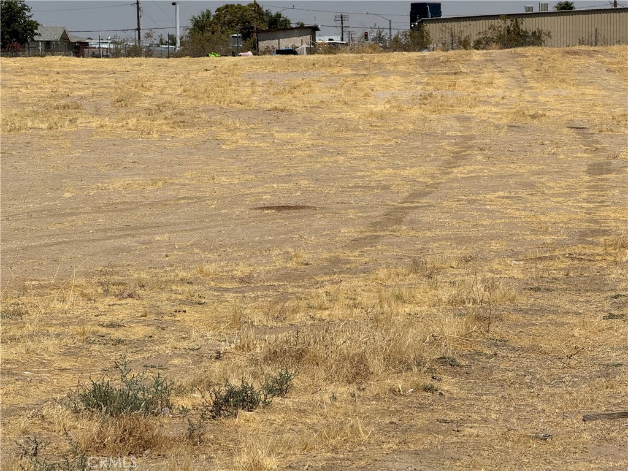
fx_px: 2177
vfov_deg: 12.3
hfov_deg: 16.4
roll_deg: +0.7
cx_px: 314
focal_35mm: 120
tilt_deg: -4.7
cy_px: 236
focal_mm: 15.66
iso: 50
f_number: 2.8
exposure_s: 1/3891
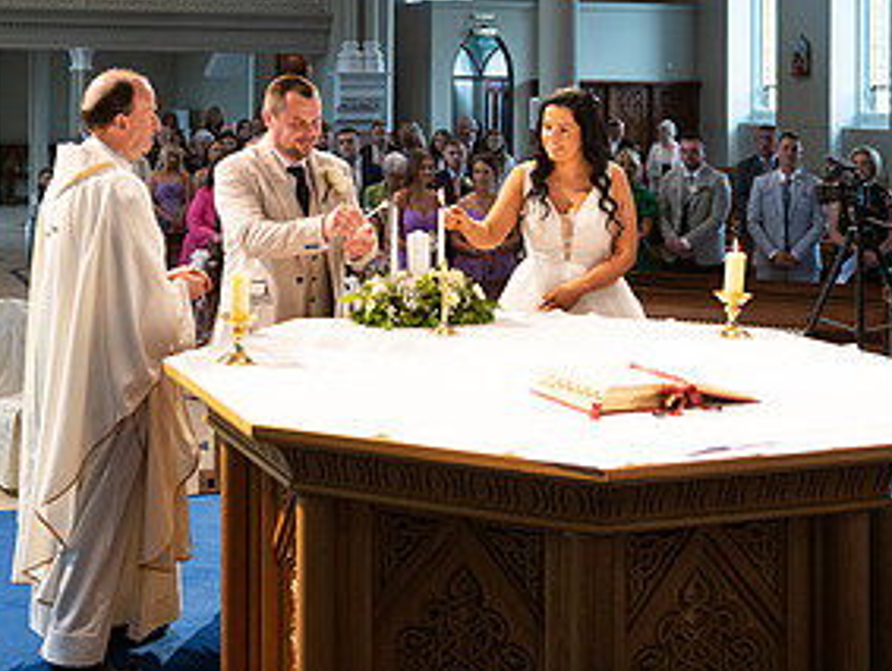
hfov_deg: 31.3
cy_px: 68
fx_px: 1574
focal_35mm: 61
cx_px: 258
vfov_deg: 23.4
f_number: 3.5
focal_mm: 31
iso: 800
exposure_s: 1/160
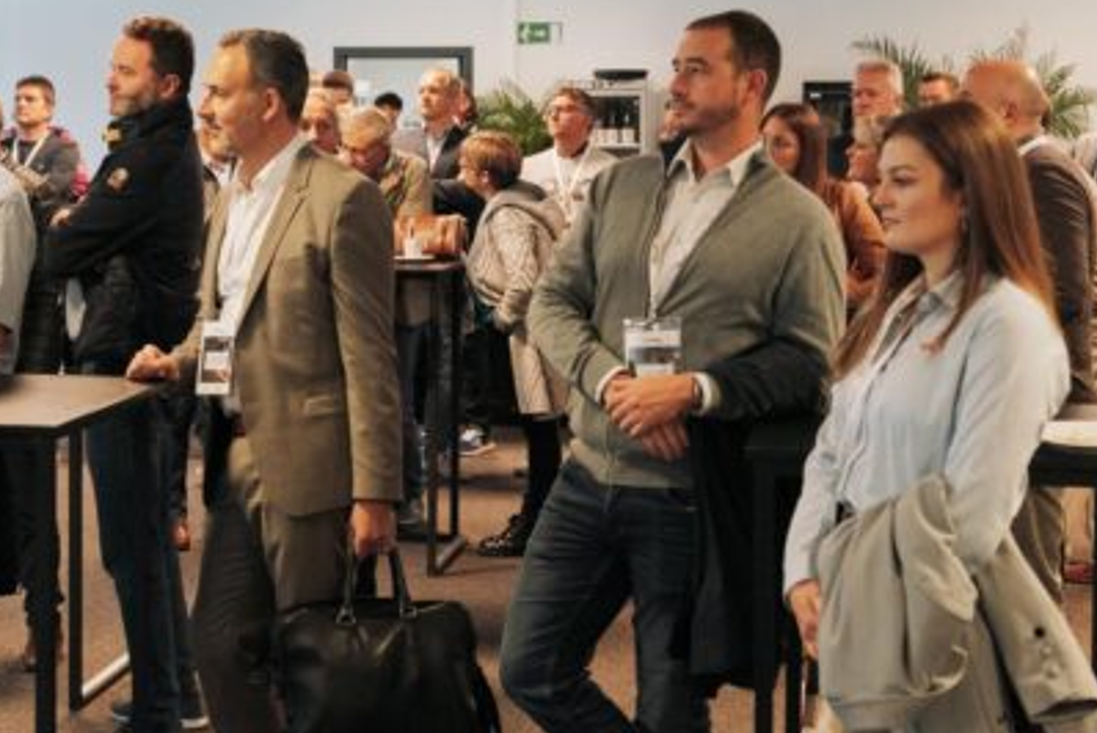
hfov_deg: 27.9
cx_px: 378
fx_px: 2196
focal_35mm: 72
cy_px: 219
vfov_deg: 18.9
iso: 1250
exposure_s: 1/200
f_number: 2.8
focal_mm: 28
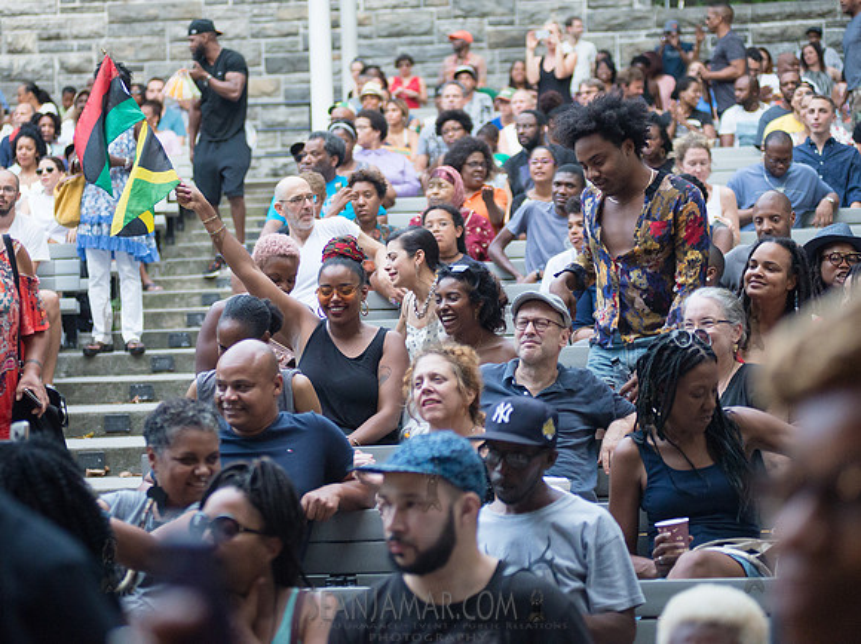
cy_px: 282
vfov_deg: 15.2
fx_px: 2416
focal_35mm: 97
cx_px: 367
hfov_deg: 20.2
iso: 2500
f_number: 2.8
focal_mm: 80
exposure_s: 1/1000
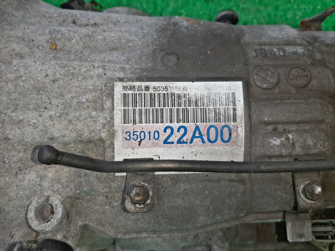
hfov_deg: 67.3
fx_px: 252
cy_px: 126
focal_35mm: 26
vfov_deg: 53.1
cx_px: 168
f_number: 1.7
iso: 71
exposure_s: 1/100
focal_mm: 3.93
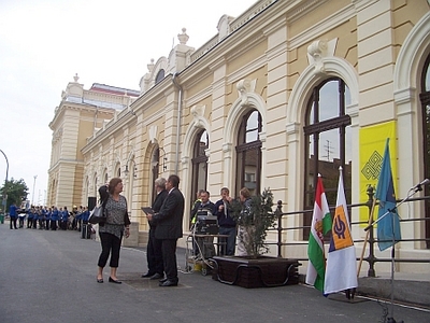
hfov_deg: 54.0
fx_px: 422
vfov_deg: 41.8
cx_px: 215
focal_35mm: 34
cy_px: 162
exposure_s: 1/350
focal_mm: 5.6
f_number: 2.7
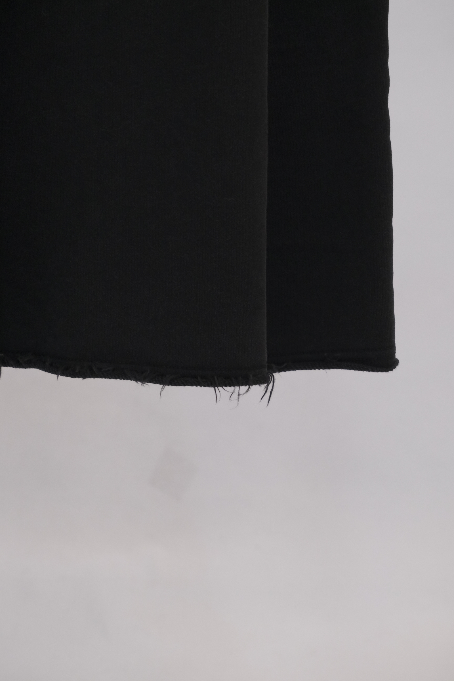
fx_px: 1286
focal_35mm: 68
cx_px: 227
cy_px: 340
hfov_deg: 20.0
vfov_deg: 29.7
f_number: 5.6
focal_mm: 45
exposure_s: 1/160
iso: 3200
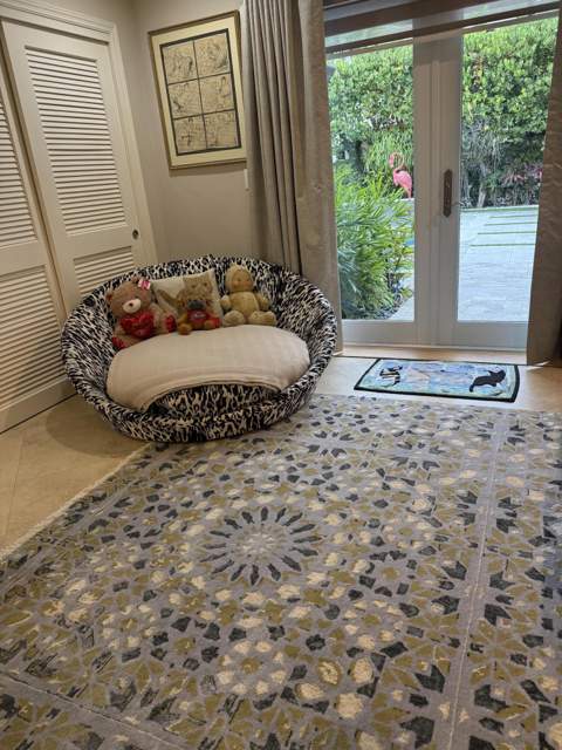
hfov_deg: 56.8
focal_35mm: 24
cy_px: 375
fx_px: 520
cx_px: 281
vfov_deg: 71.6
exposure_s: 1/120
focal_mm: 6.76
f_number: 1.78
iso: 320
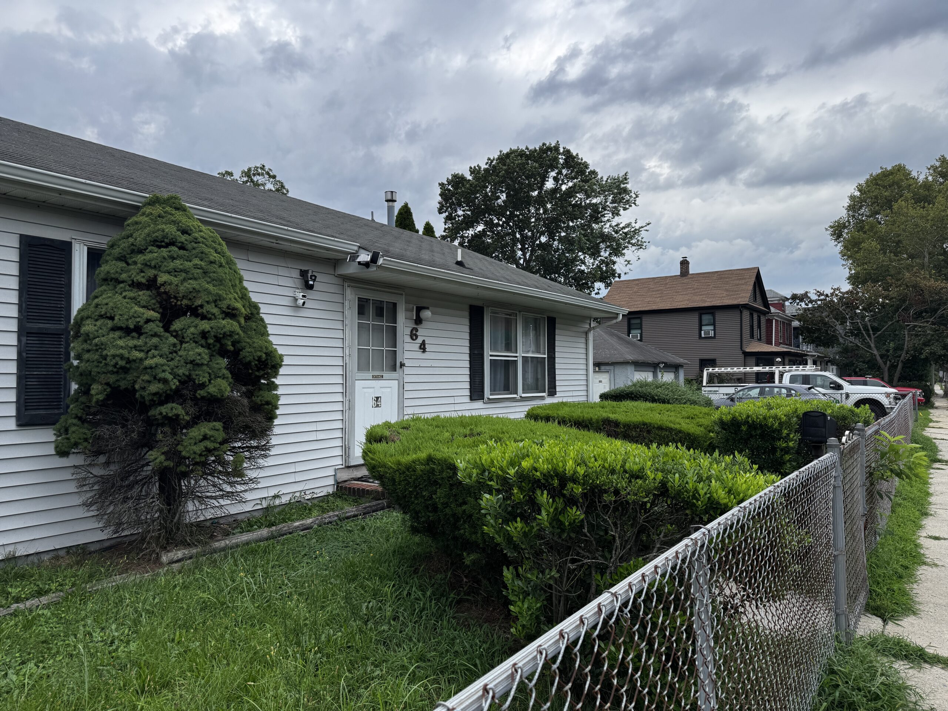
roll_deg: +0.4
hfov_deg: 71.6
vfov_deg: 56.8
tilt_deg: +1.9
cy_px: 356
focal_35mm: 24
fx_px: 657
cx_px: 474
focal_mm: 6.76
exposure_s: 1/1560
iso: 80
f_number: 1.78
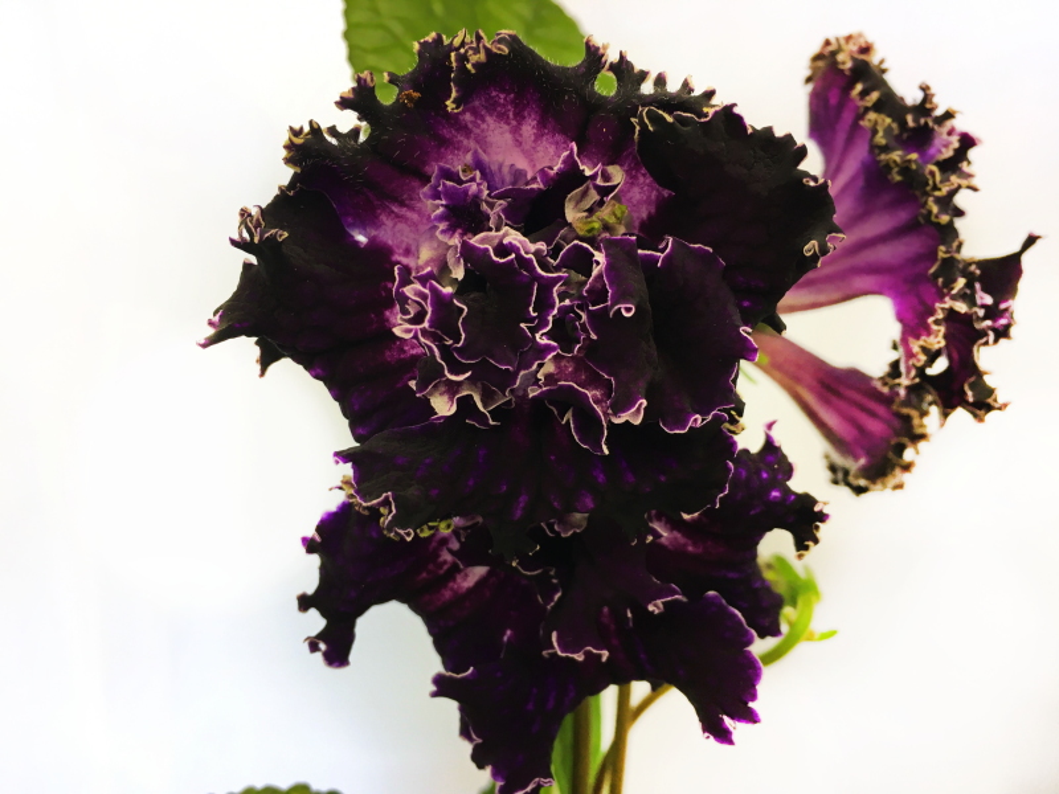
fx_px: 887
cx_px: 530
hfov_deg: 61.7
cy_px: 397
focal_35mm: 29
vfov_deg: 48.2
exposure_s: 1/33
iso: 25
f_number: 2.2
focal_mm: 4.15
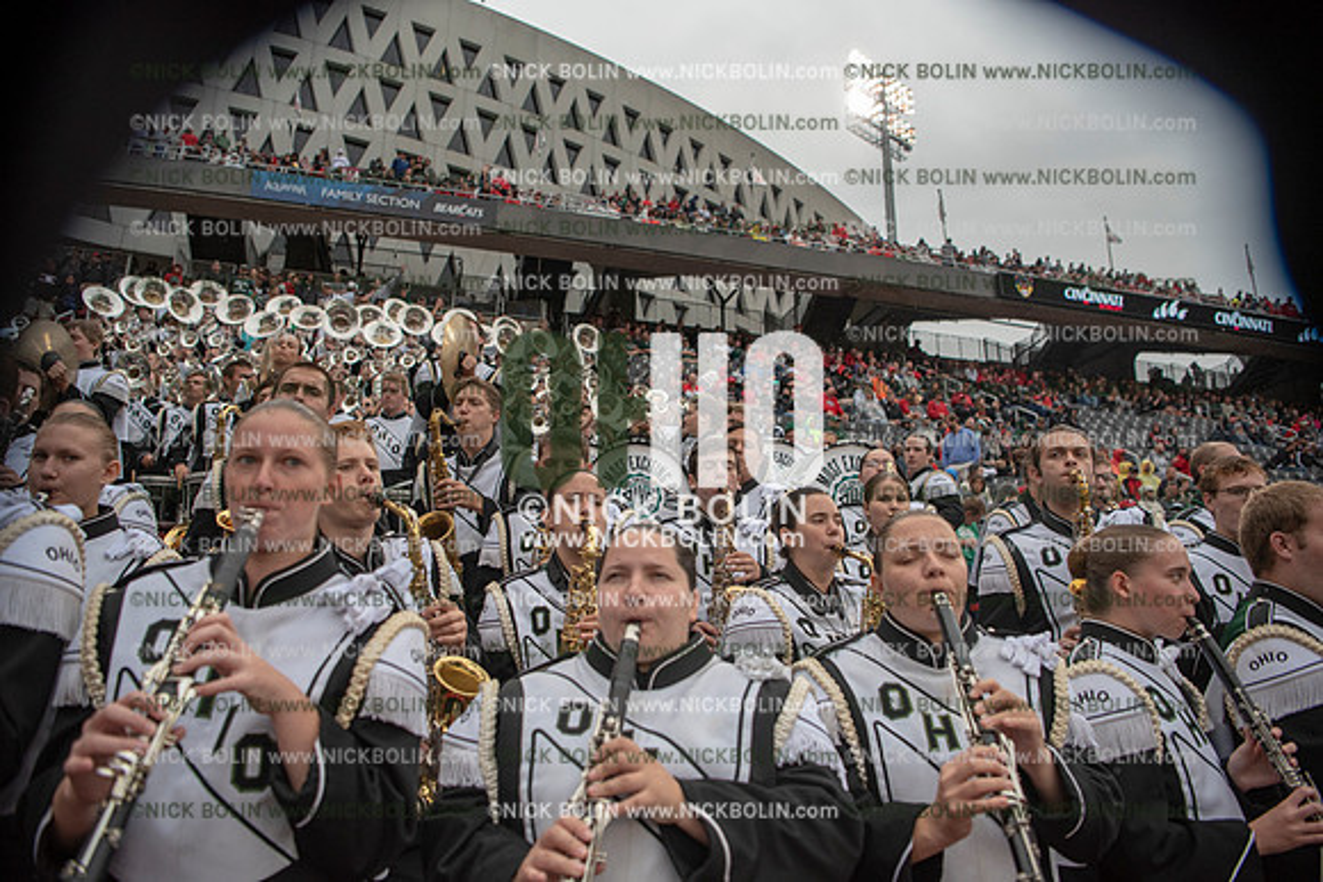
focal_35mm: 24
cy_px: 441
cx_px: 662
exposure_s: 1/4000
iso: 1000
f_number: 2.8
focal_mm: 24
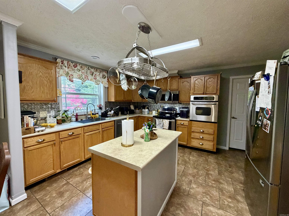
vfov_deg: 85.7
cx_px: 144
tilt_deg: -4.3
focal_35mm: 14
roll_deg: -0.2
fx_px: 117
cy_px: 108
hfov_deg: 102.1
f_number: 2.2
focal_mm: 2.22
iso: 500
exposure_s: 1/60
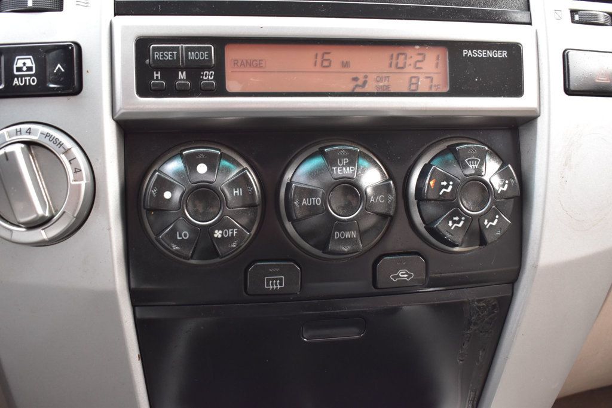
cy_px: 204
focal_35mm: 39
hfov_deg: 49.6
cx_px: 306
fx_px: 663
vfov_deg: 34.2
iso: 1400
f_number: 6.3
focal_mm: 26
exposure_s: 1/15
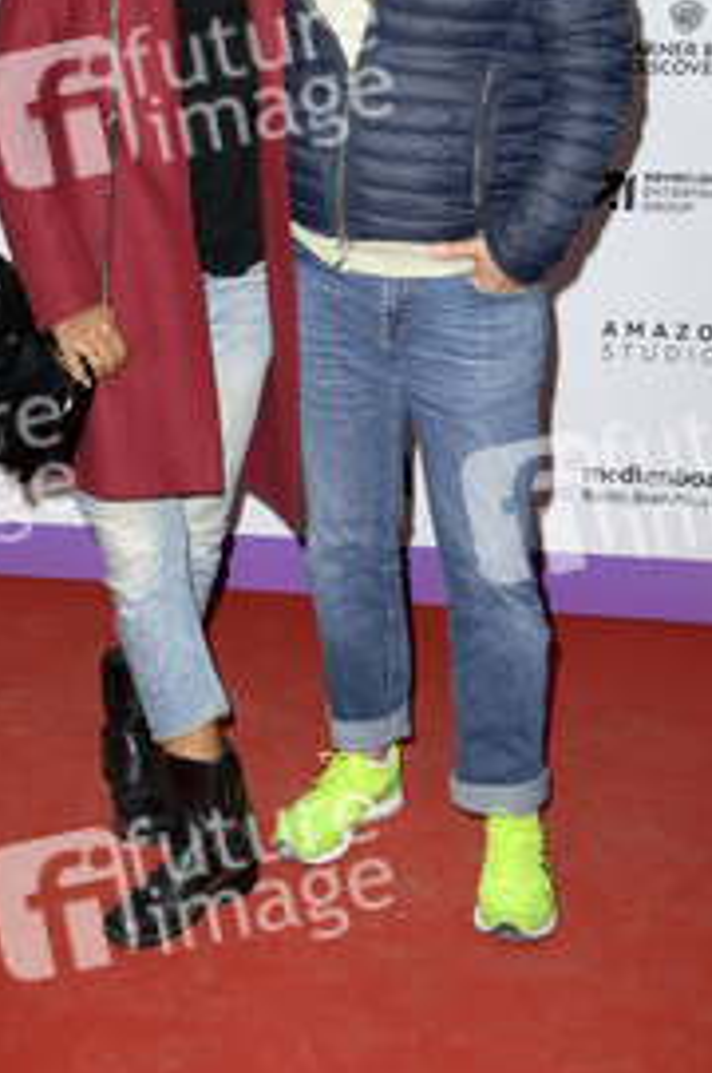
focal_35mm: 59
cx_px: 305
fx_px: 1755
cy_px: 293
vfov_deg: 33.4
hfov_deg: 22.9
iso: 400
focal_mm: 40
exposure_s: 1/250
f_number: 6.3
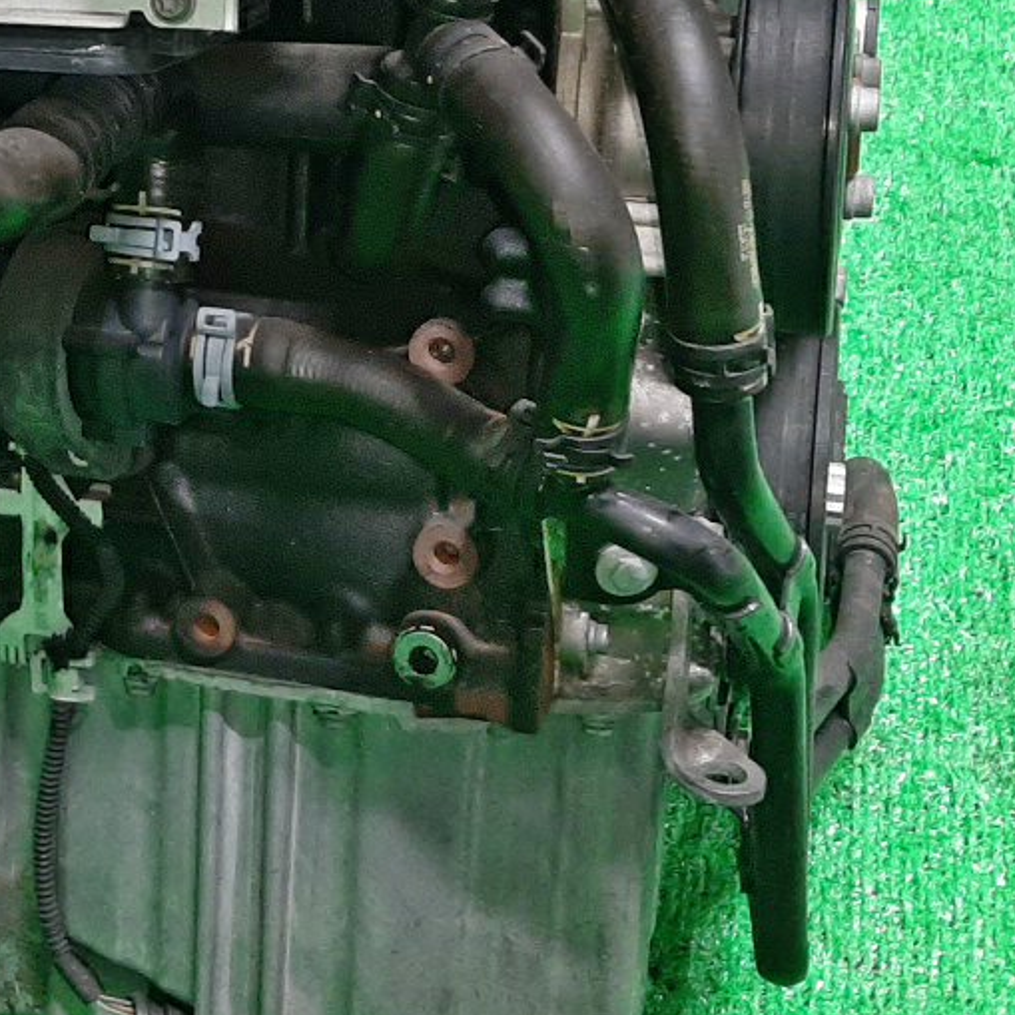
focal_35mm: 65
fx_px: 2156
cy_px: 132
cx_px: -56
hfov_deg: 24.9
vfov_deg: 25.8
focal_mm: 3.93
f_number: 1.7
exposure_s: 1/50
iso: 222
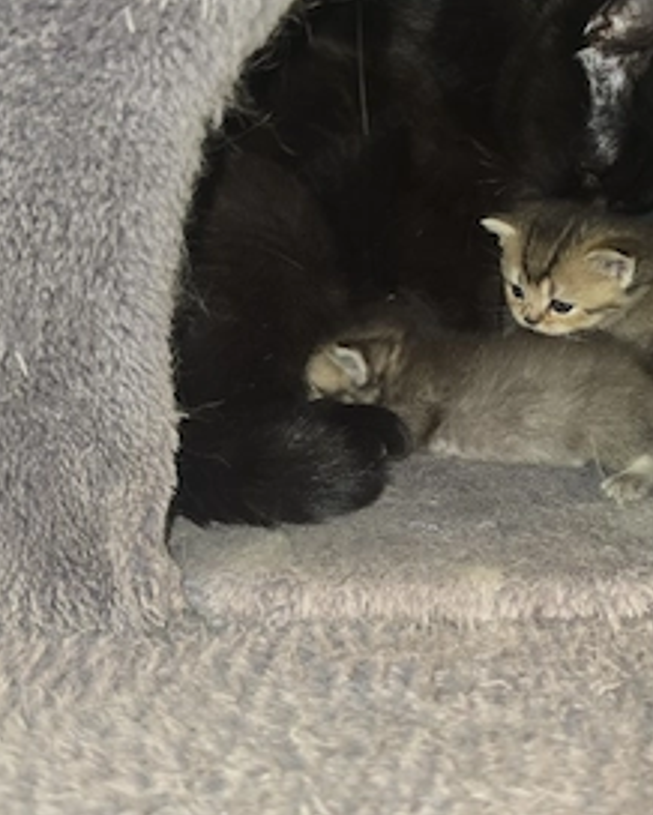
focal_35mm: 33
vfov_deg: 54.2
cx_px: 440
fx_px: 796
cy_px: 393
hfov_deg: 43.9
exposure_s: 1/15
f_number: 1.4
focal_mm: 6.5
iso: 125
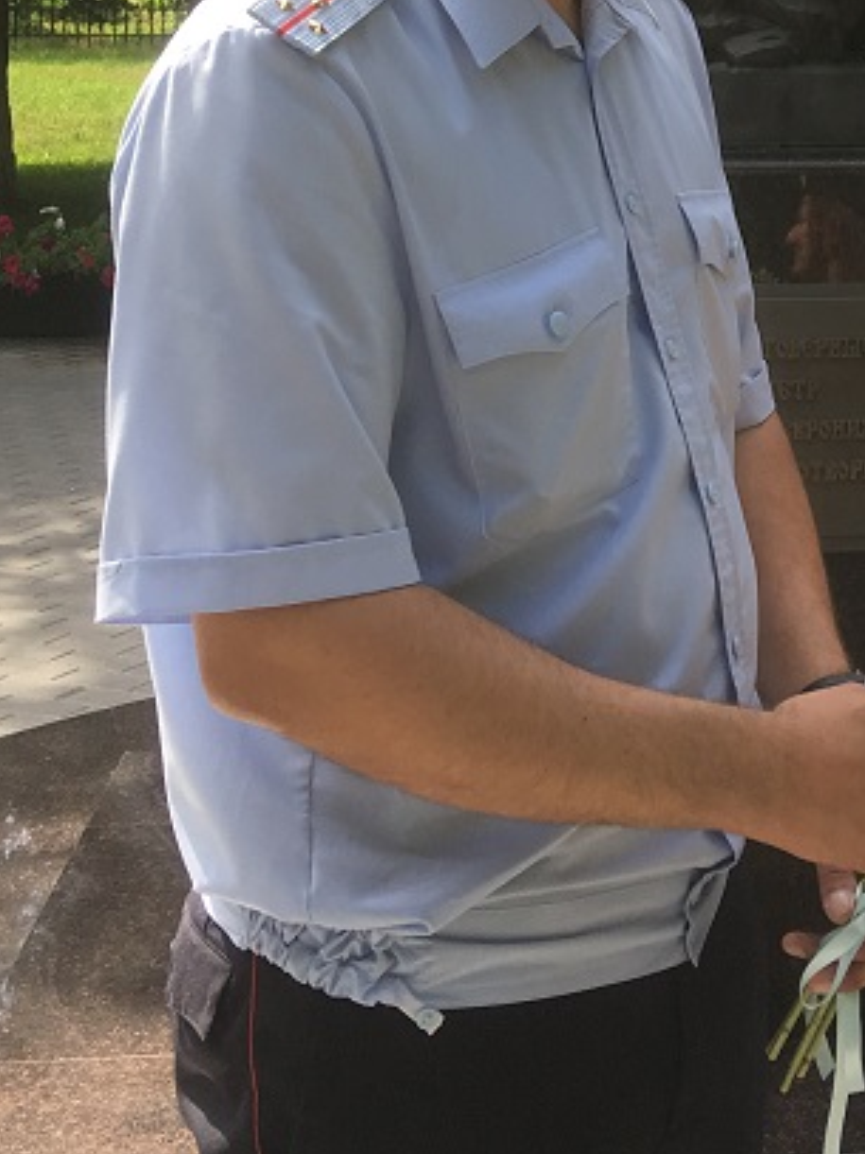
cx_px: 893
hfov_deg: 19.5
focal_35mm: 73
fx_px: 2433
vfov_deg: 24.9
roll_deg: -0.2
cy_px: -96
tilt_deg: -0.7
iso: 25
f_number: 2.2
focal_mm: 4.15
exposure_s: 1/541
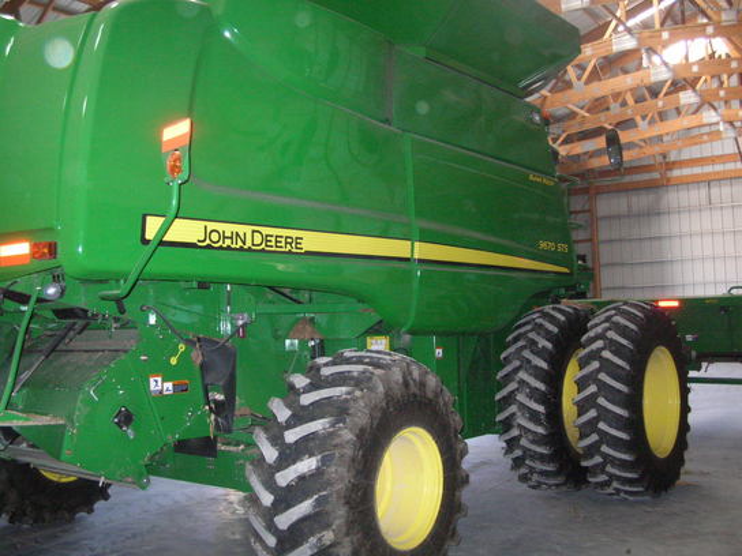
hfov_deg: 51.4
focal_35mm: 36
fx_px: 772
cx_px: 371
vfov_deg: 39.7
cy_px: 278
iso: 223
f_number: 2.7
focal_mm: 6
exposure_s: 1/60.1
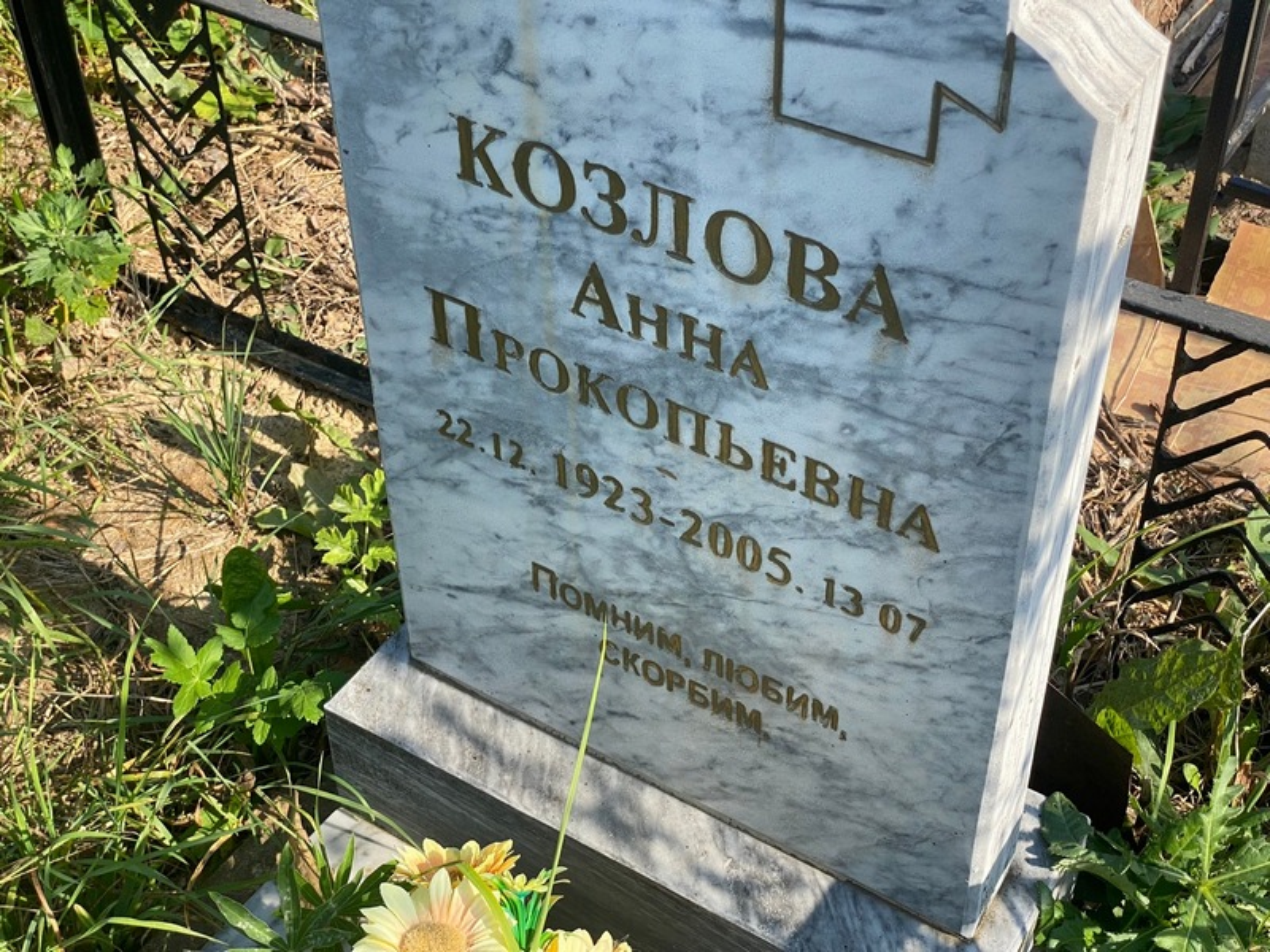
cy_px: 476
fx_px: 1908
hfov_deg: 36.8
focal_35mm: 52
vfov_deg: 28.0
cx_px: 635
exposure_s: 1/631
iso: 20
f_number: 2
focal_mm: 6
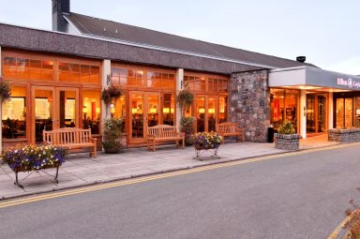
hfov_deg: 64.6
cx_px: 224
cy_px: 108
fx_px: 280
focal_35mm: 28
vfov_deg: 46.2
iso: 400
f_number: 8
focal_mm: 14
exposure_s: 1/2
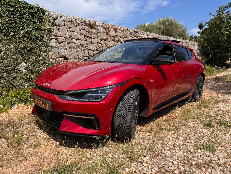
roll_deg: +0.0
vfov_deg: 56.8
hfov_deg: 71.6
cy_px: 87
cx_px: 116
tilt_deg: -8.7
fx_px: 160
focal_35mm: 24
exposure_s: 1/4310
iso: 80
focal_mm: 6.76
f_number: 1.78
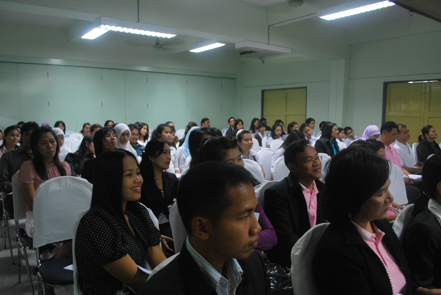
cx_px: 220
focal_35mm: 27
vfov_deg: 48.0
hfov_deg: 67.3
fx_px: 331
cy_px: 148
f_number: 4.5
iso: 400
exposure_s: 1/20
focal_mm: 18
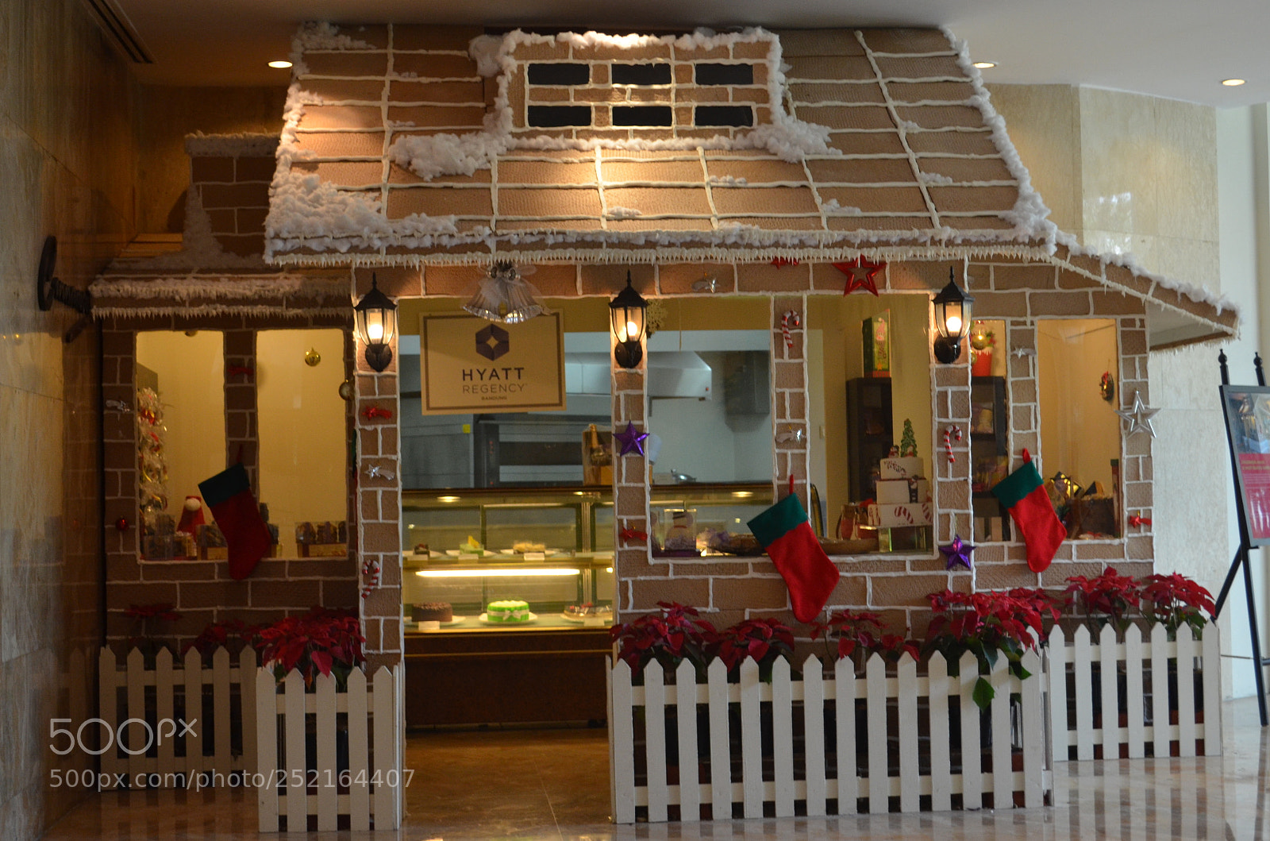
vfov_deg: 23.7
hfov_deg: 35.1
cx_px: 635
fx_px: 2006
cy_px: 420
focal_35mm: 57
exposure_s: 1/30
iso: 720
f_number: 5.6
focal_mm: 38
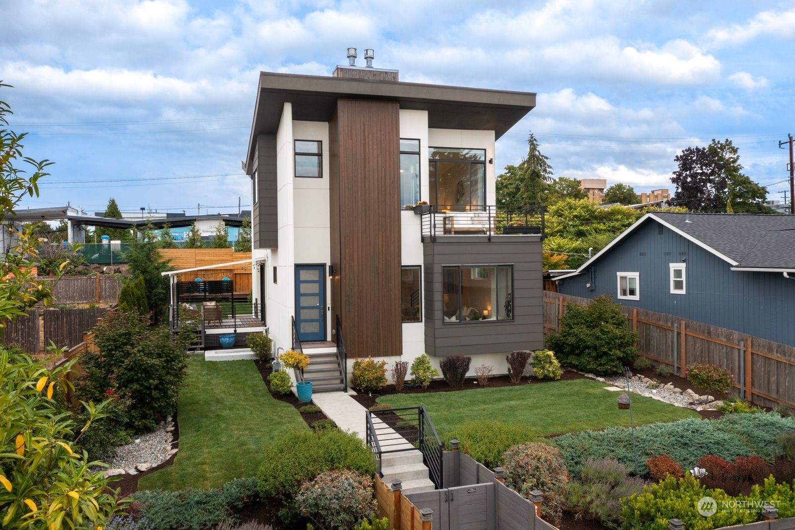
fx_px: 618
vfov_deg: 46.4
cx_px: 398
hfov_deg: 65.5
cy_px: 265
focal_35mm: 28
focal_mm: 10.26
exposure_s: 1/80
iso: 100
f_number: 5
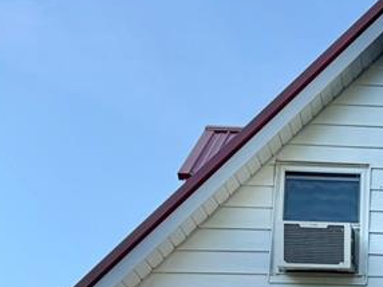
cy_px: 371
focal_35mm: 86
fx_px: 951
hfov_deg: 20.2
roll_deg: +0.0
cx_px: 541
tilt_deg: +13.4
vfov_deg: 16.2
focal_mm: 6.76
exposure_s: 1/2110
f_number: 1.78
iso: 80
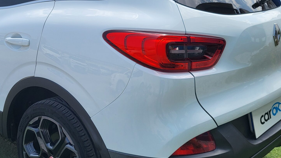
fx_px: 373
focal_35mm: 50
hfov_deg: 40.9
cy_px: 40
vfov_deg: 23.7
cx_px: 97
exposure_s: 1/2289
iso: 50
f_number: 1.8
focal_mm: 4.25
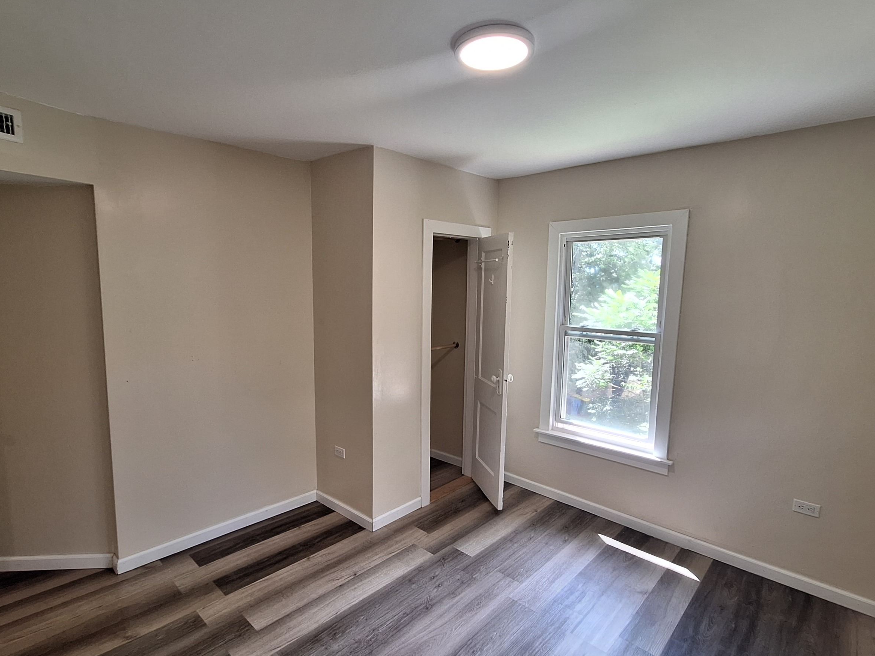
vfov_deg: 74.7
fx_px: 430
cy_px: 341
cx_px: 422
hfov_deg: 91.0
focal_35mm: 17
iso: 100
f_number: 2.2
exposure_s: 1/40
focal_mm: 1.74
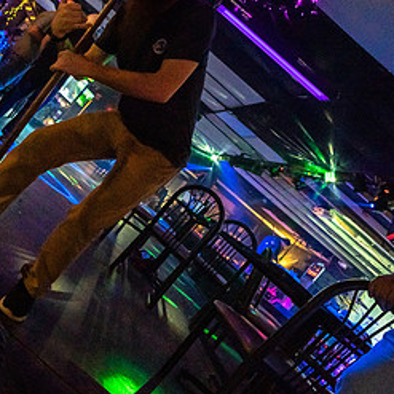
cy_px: 114
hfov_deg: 54.8
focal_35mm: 28
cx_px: 102
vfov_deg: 55.4
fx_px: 361
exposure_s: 1/250
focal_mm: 14
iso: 3200
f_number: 2.8
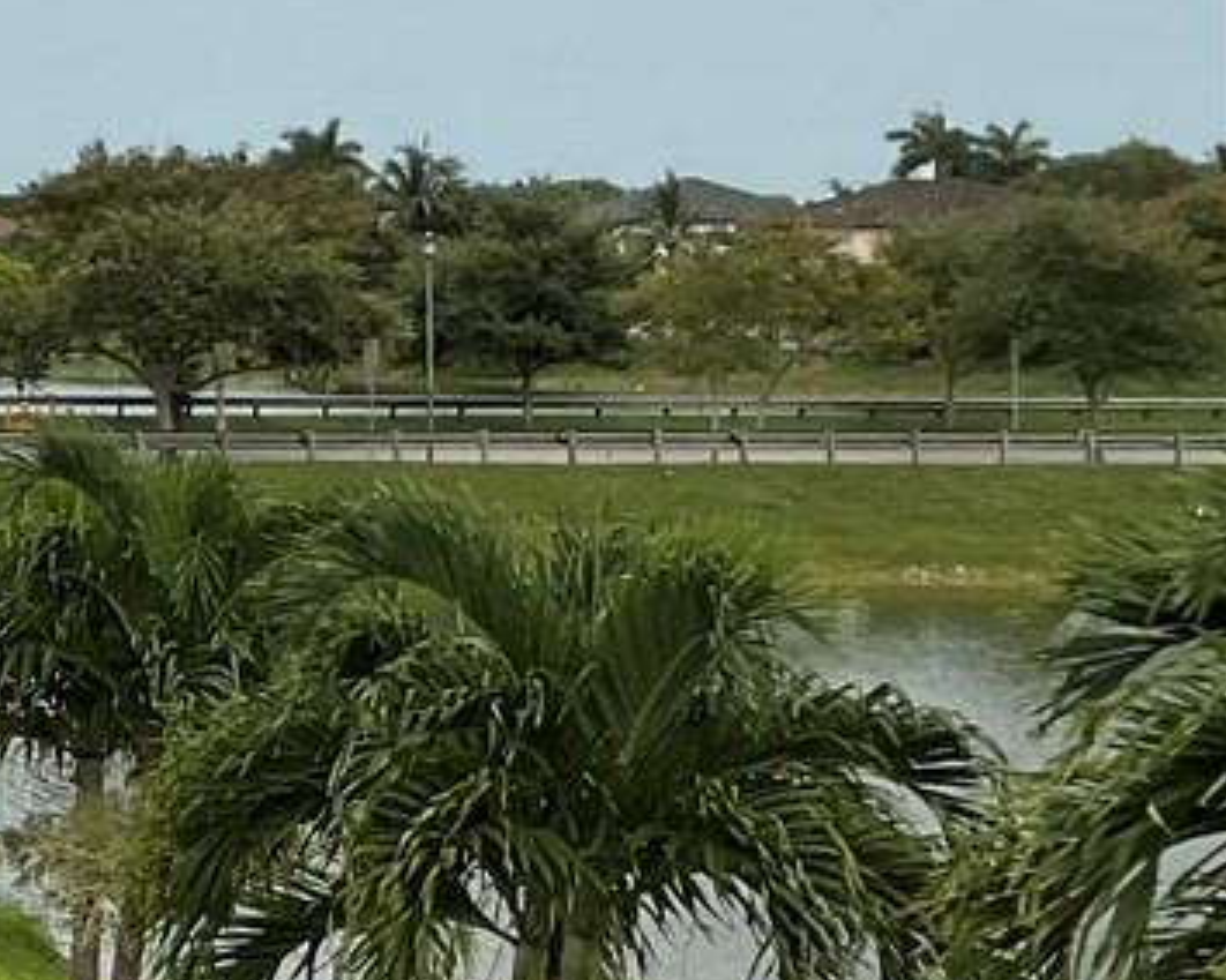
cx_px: -1541
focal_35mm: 128
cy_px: 256
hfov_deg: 12.4
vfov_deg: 12.0
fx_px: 4643
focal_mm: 3
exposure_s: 1/1250
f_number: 1.8
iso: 16
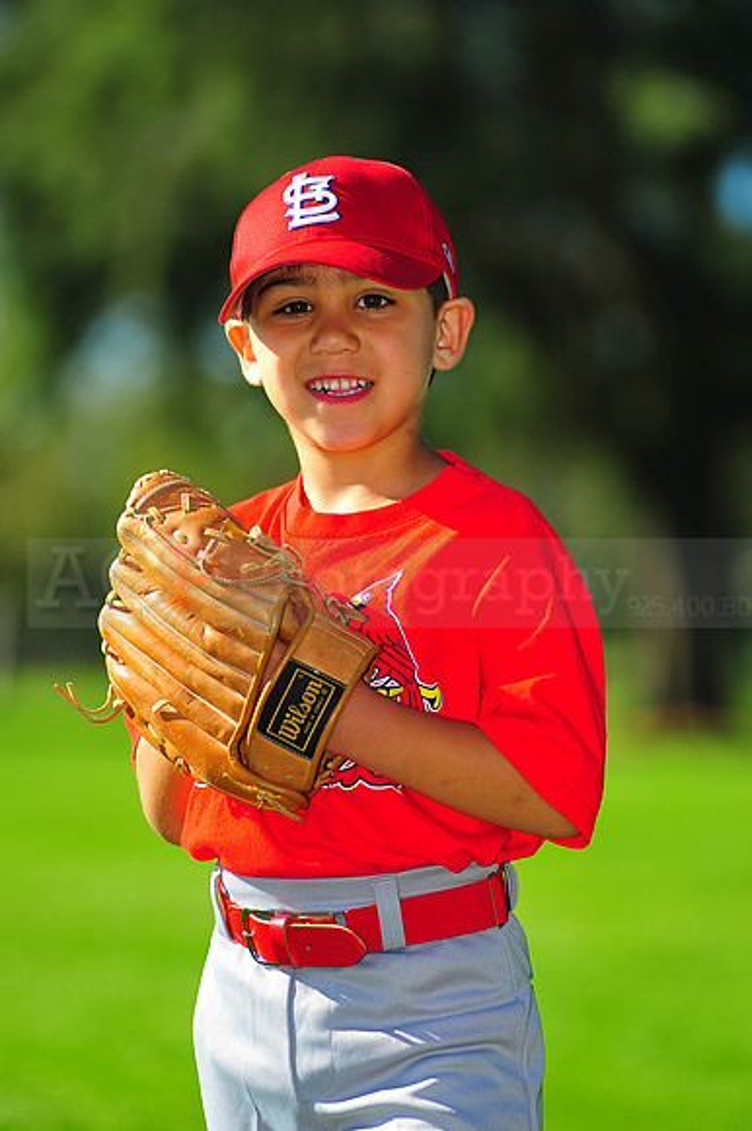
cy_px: 566
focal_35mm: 180
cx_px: 376
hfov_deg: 7.6
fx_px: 5646
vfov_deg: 11.4
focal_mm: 180
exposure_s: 1/1250
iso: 200
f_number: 4
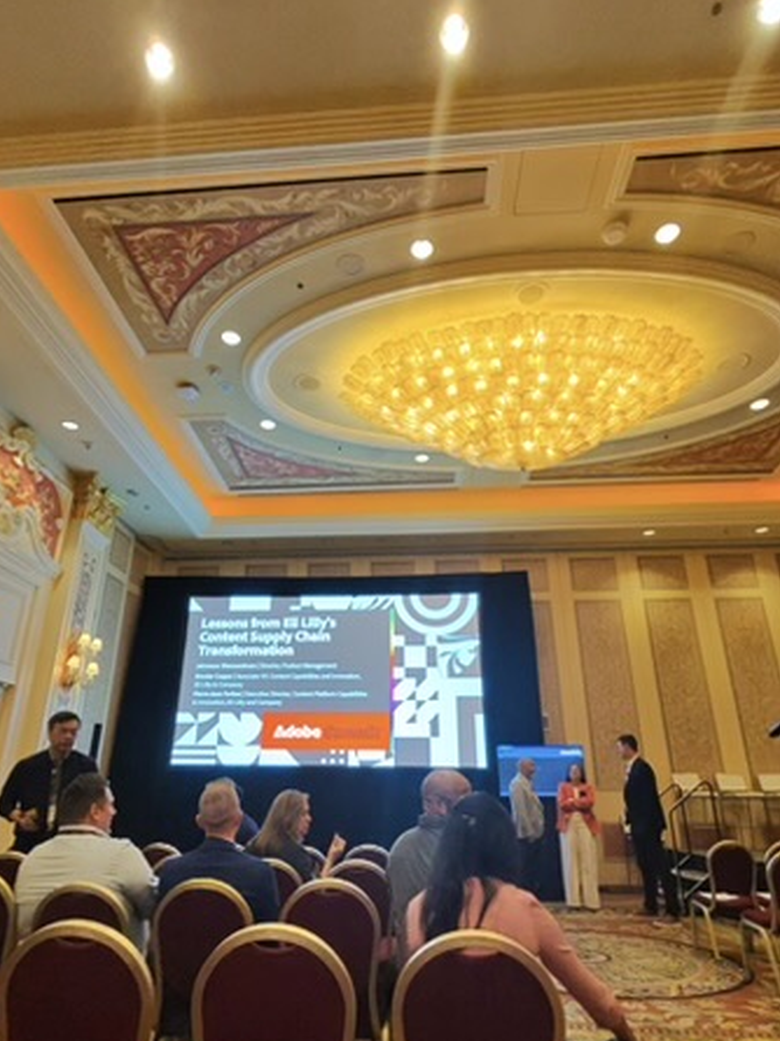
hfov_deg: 85.5
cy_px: 553
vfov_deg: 102.0
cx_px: 362
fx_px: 421
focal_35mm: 14
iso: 300
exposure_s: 1/59.9
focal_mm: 2.24
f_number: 2.2
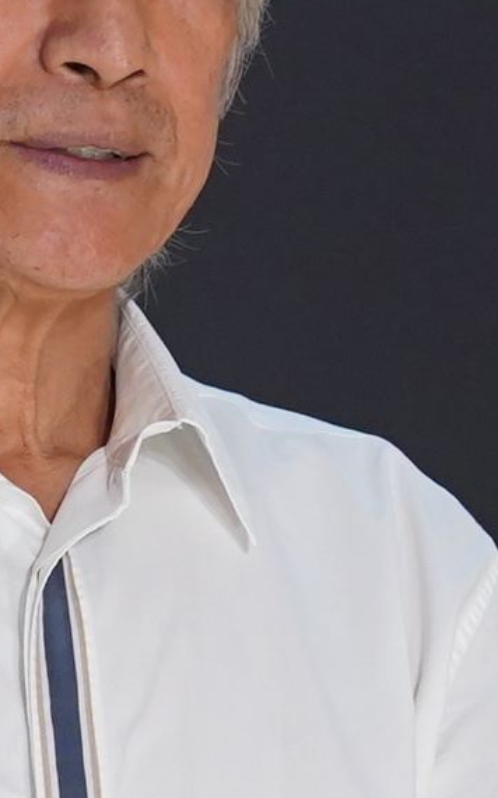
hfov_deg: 3.1
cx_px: -420
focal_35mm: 415
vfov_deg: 5.1
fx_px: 9016
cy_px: 524
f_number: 3.5
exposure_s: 1/200
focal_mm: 59
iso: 1600
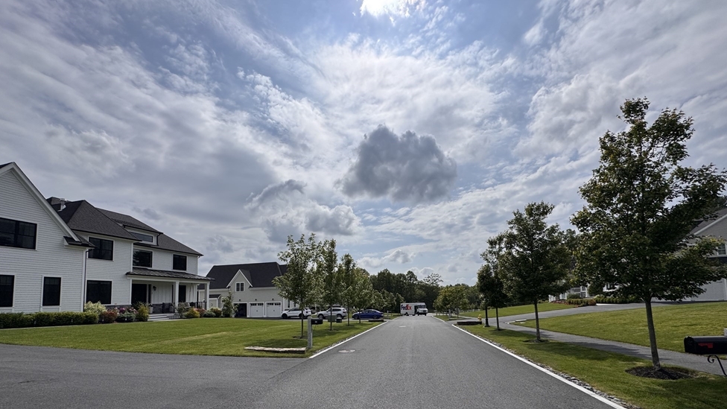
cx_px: 366
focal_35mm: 16
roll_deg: +2.3
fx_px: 308
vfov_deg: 65.3
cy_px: 273
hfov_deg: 99.4
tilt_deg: +4.1
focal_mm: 2.22
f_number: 2.2
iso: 32
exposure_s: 1/5263
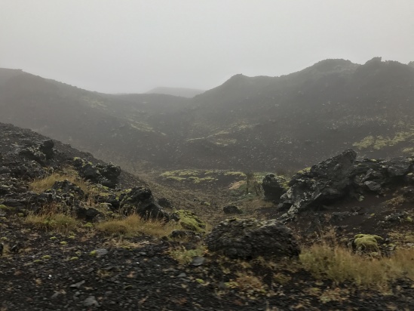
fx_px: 335
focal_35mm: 28
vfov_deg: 49.8
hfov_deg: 63.4
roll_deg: +3.6
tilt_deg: -0.4
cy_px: 156
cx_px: 207
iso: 20
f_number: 1.8
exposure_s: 1/230
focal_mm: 3.99
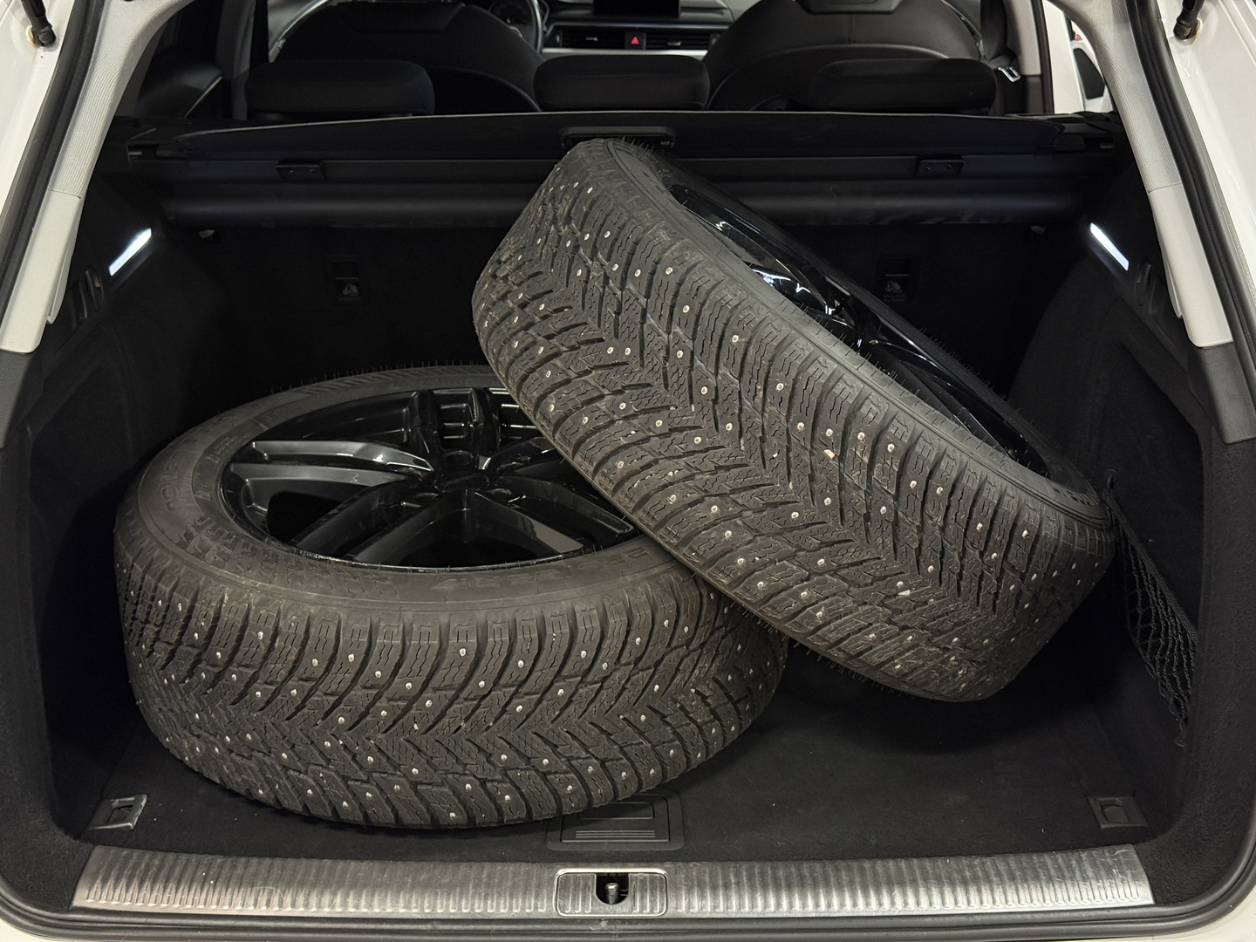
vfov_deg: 30.3
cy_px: 471
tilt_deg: -21.7
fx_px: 1742
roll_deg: +0.9
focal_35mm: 48
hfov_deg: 39.7
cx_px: 628
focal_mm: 6.76
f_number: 1.78
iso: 250
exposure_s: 1/50
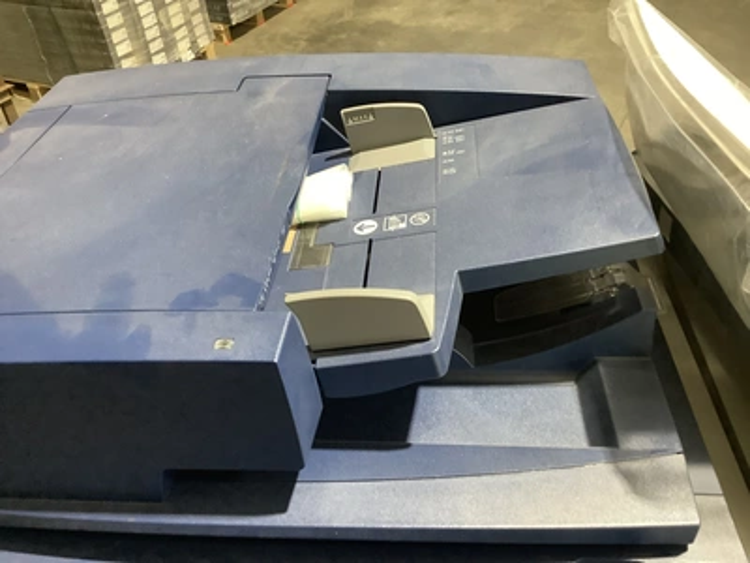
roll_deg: +3.6
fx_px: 672
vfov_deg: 45.4
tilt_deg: -39.3
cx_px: 375
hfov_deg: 58.4
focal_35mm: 31
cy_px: 282
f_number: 2.4
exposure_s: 1/40
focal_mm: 3.3
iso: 320
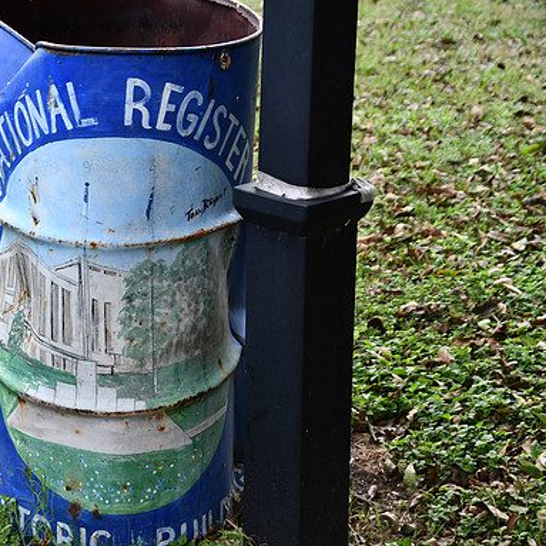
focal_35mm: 108
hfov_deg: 16.1
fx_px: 1927
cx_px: 188
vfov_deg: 16.1
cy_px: 274
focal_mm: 56
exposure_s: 1/250
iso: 720
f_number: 4.8
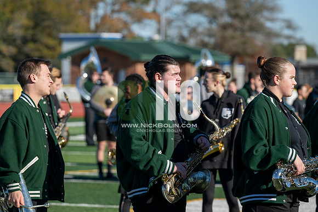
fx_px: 1634
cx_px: 159
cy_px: 106
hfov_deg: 11.1
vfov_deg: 7.4
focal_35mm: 185
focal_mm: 185
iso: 250
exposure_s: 1/2000
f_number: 5
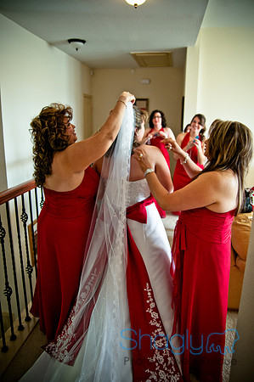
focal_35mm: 26
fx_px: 270
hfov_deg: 50.3
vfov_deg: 70.5
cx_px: 127
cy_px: 191
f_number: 2.8
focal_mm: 17
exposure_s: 1/50
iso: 400
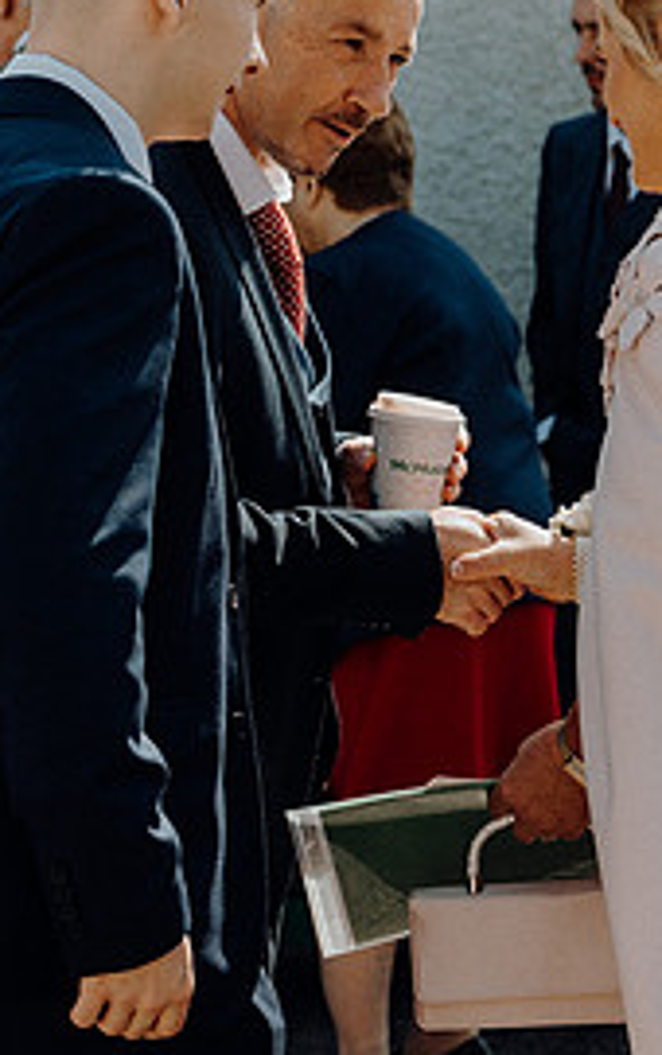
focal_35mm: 146
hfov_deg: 8.9
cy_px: 387
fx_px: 4203
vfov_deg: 14.3
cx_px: 681
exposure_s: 1/800
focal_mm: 45
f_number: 3.5
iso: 125
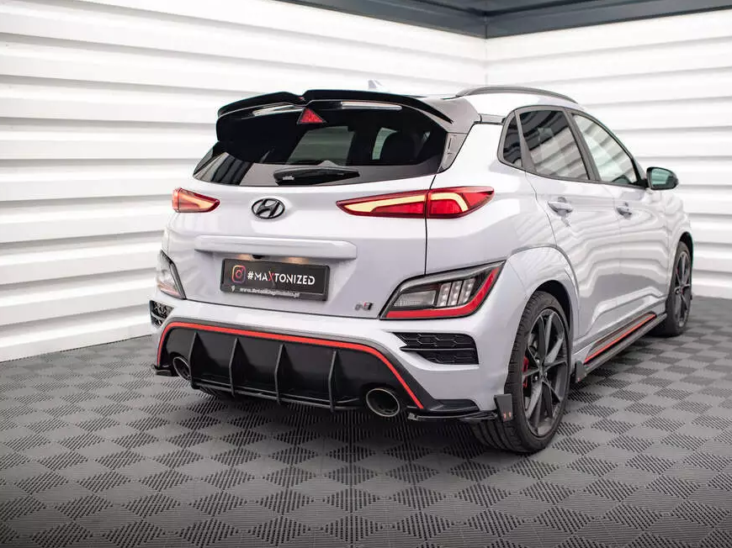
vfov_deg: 36.8
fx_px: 824
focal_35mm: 39
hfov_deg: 47.8
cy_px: 279
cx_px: 400
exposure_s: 1/100
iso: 1000
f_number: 2.8
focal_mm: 35
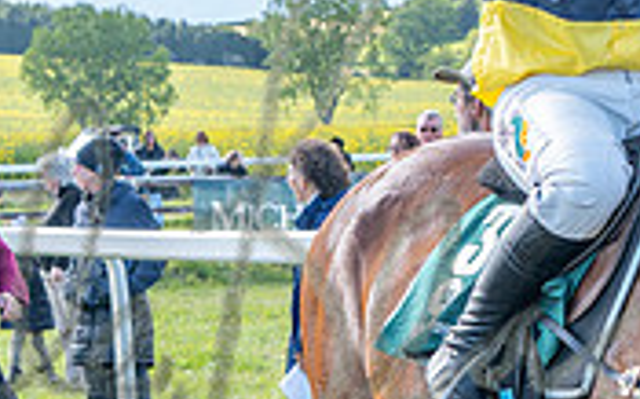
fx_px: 2962
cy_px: 7
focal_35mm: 170
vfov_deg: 7.7
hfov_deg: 12.2
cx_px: 678
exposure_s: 1/480
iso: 200
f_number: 4
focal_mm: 35
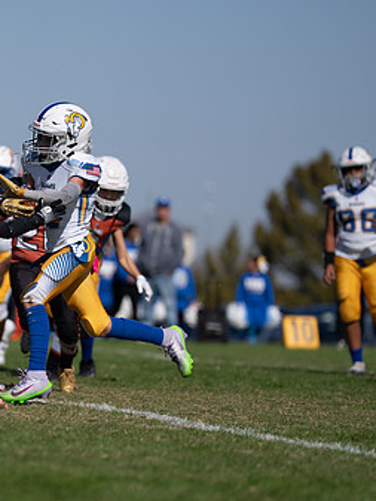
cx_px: 43
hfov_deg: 4.5
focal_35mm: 331
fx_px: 4791
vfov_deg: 6.0
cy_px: 268
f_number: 2.8
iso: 100
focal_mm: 200
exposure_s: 1/4000
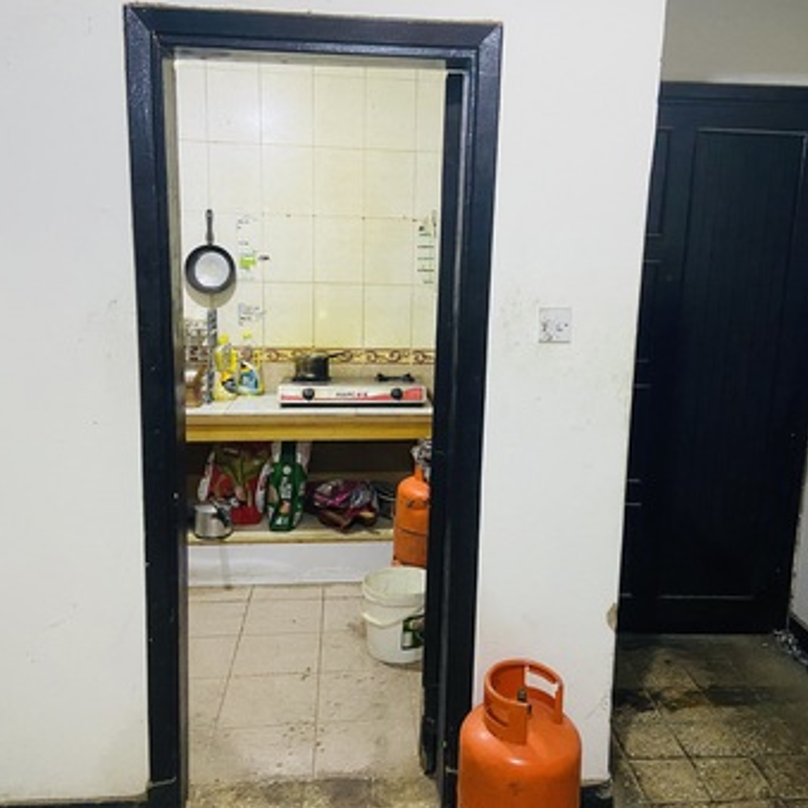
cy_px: 404
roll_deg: -1.7
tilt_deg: -10.5
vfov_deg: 52.5
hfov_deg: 52.5
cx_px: 437
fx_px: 819
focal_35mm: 31
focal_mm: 4.25
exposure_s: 1/60
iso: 500
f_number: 1.8
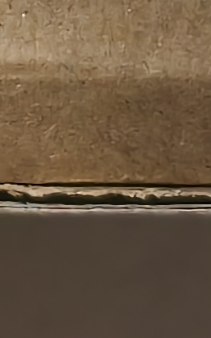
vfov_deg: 4.3
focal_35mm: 485
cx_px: -457
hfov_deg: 2.7
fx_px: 4469
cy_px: -413
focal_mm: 5.84
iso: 320
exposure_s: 1/50
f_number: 1.6
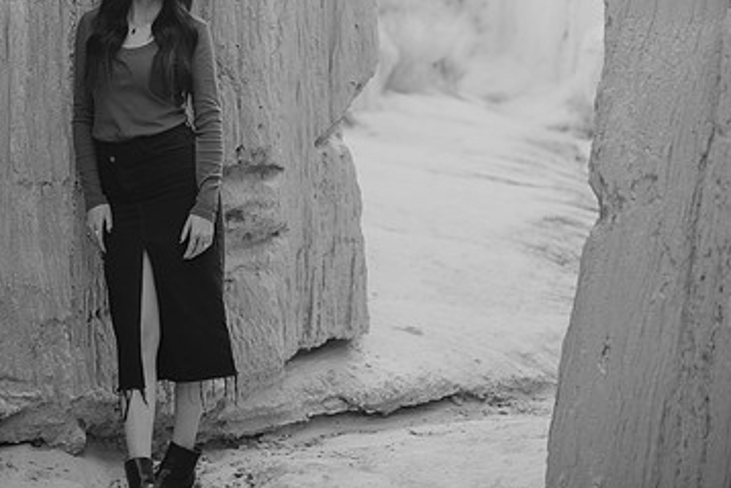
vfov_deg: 16.8
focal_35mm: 81
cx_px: 270
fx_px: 1645
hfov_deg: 25.0
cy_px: 109
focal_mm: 50
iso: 100
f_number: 2
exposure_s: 1/125
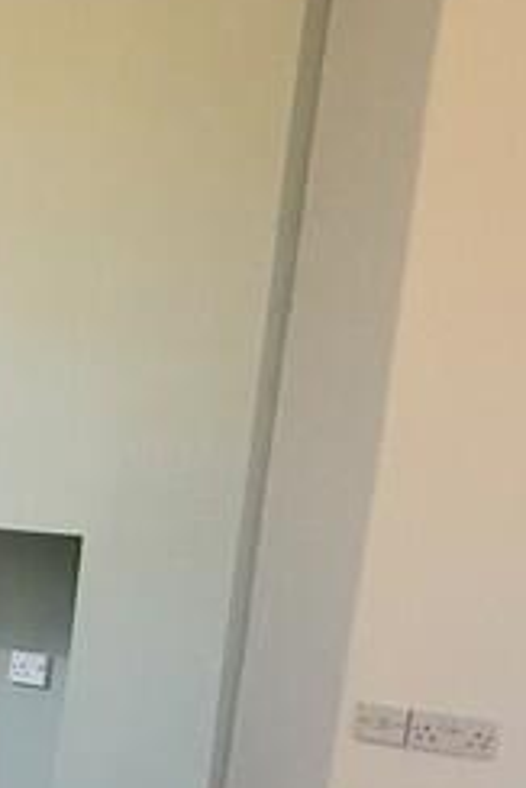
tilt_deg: -9.0
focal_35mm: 61
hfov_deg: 14.8
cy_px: 572
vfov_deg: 32.4
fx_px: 1335
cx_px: -710
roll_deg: +0.3
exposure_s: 1/50
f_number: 2.2
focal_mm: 2.22
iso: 250
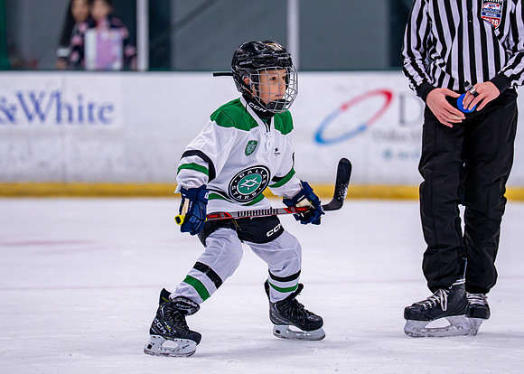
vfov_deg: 5.5
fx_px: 3915
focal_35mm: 263
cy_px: 153
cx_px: 274
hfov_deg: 7.7
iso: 2500
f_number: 2.8
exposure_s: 1/1250
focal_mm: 200
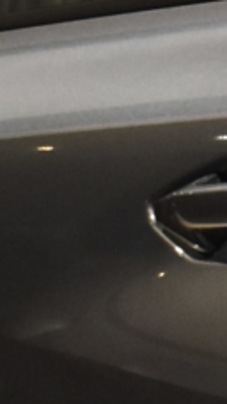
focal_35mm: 388
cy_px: 472
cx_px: 766
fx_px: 4158
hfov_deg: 3.1
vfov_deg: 5.5
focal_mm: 22
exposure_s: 1/40
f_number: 4
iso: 500
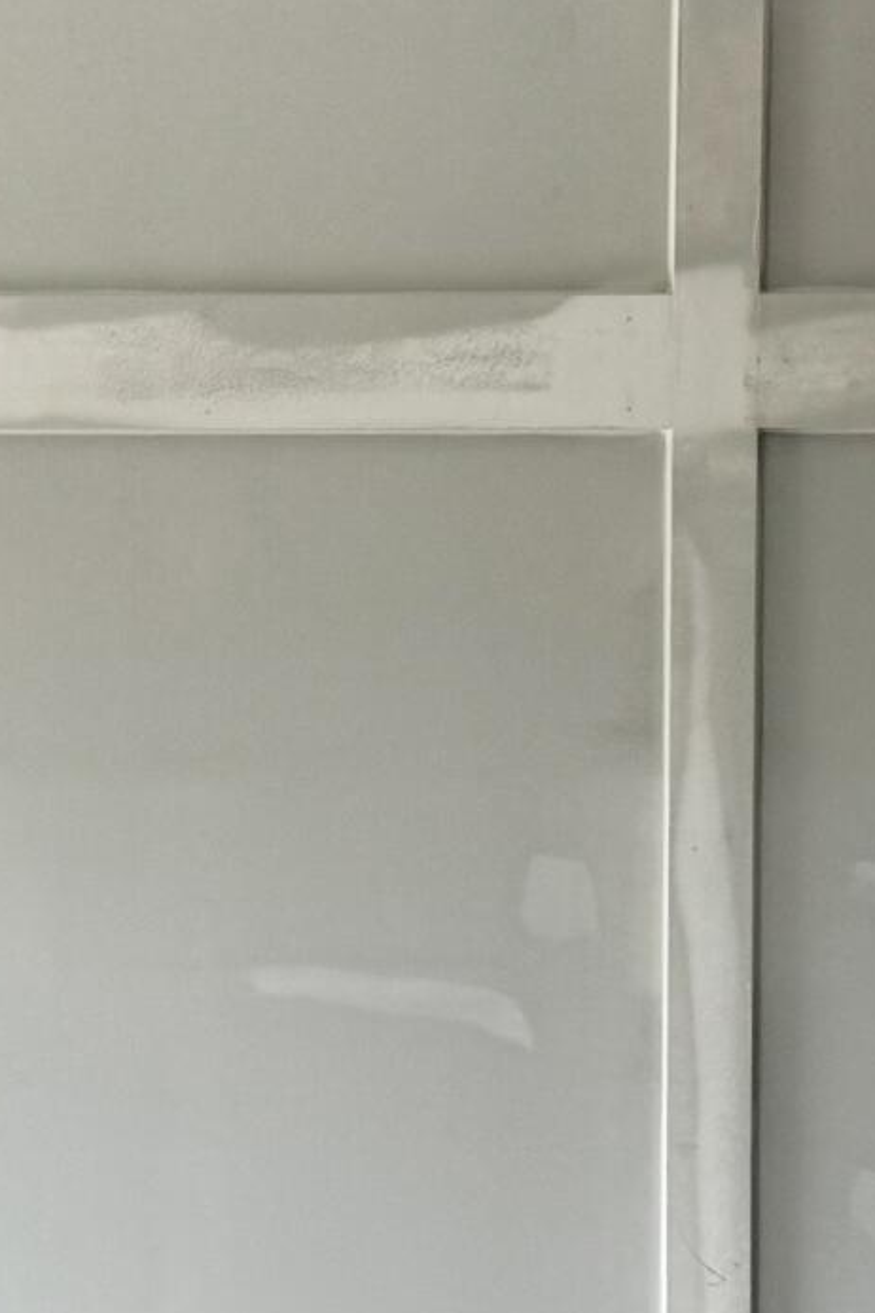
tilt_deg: -2.0
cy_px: 820
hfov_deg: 12.6
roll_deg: -0.2
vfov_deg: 18.9
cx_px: 152
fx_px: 3937
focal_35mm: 108
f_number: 1.78
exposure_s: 1/237
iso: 64
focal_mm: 6.76
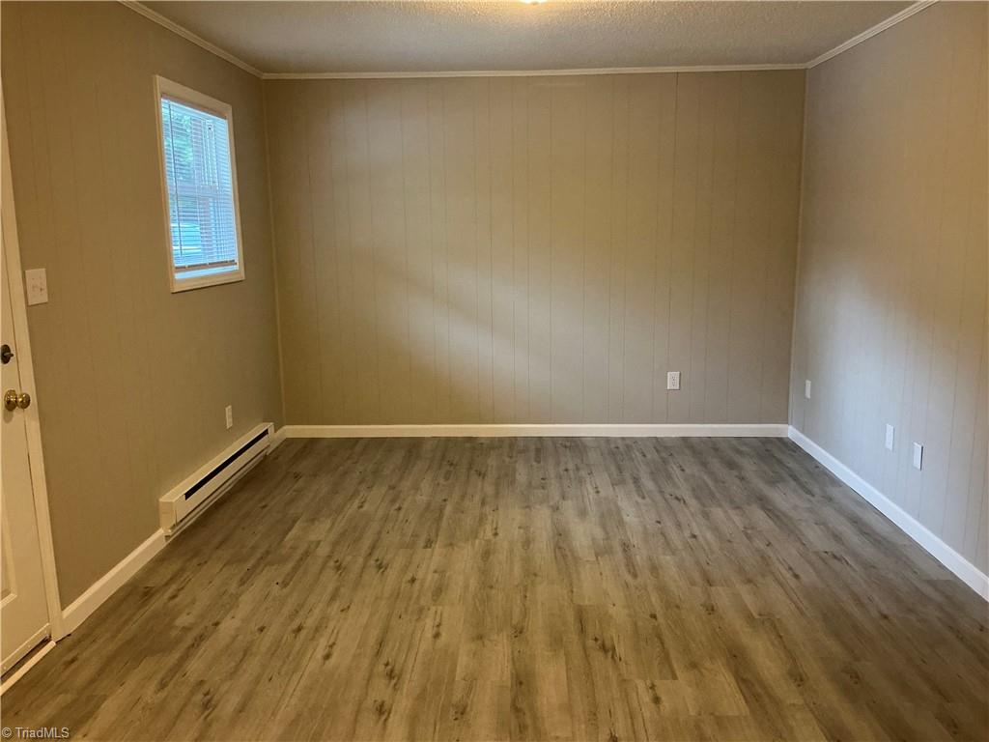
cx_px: 494
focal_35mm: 28
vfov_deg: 49.7
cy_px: 371
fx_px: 800
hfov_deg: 63.4
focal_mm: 3
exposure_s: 1/40
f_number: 1.8
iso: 200
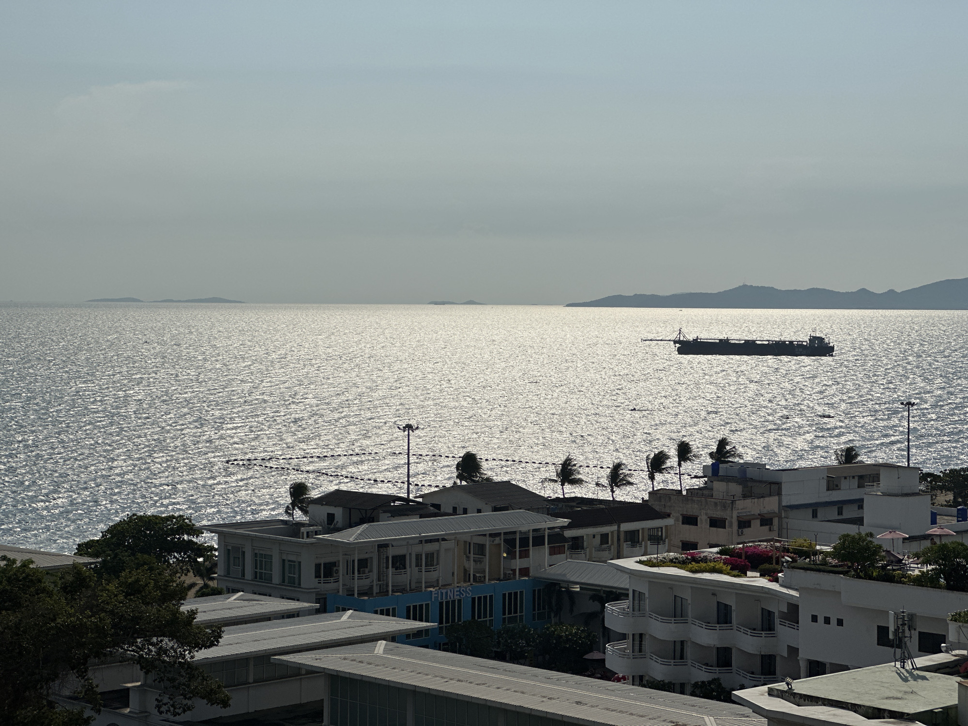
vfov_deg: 19.1
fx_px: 2153
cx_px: 484
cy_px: 363
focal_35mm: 77
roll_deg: -0.5
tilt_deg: -1.3
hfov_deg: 25.3
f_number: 2.8
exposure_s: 1/4587
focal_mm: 9
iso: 20
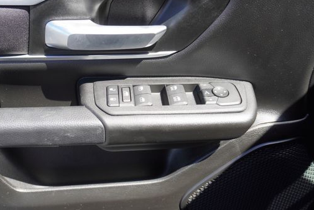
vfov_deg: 35.1
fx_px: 332
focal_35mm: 38
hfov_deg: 50.4
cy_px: 98
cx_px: 132
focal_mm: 20
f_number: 5
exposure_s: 1/100
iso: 100
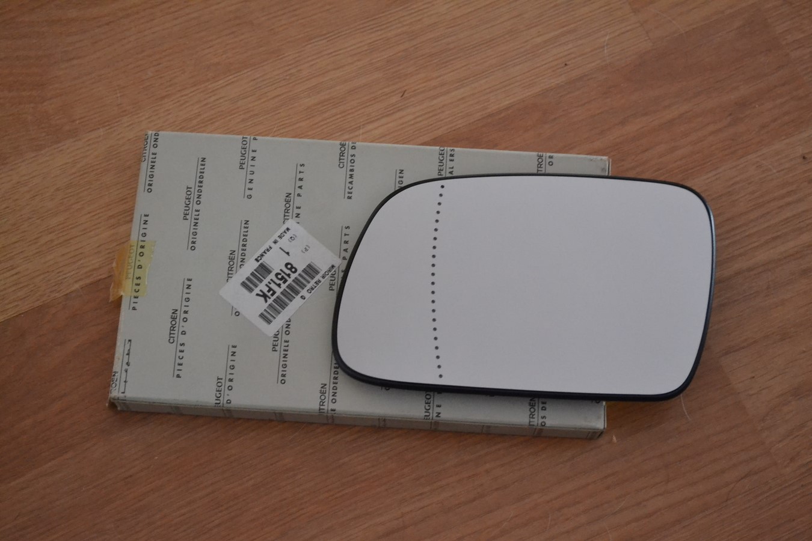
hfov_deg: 30.5
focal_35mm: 66
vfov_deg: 20.6
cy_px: 270
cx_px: 406
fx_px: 1489
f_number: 5.3
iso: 3200
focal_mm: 44
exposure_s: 1/50
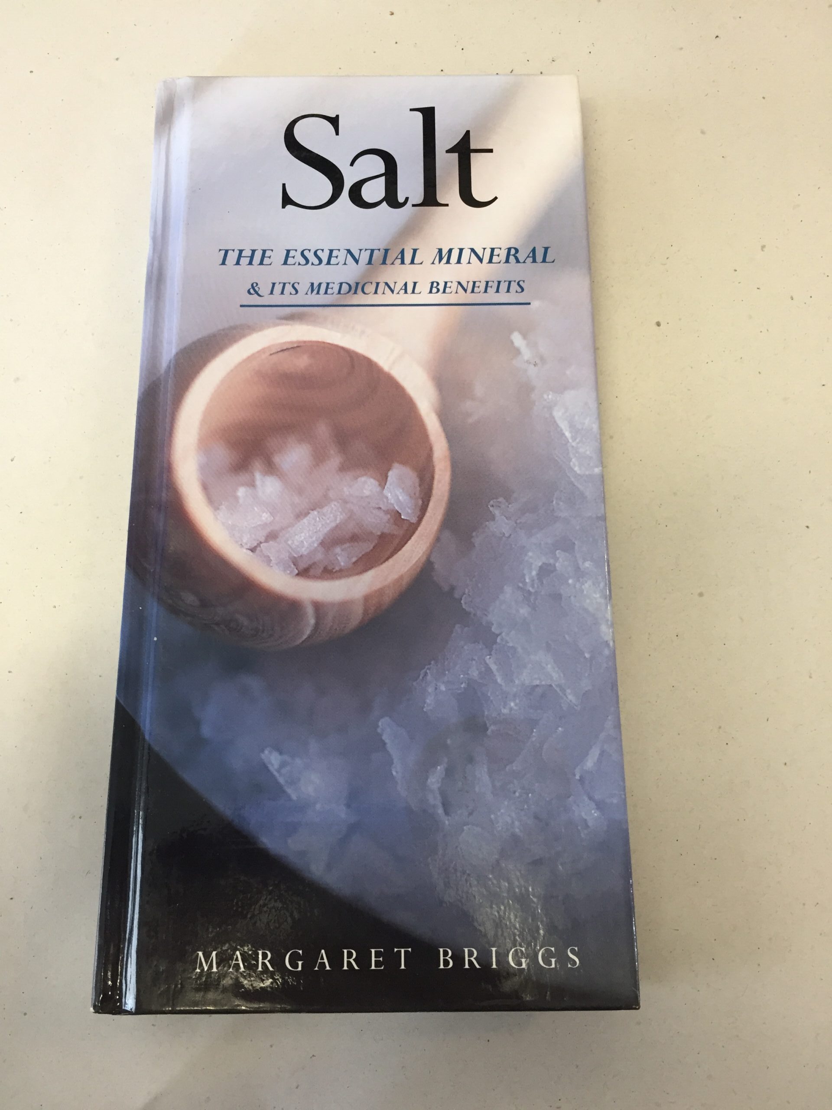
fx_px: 929
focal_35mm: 29
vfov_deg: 61.7
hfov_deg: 48.2
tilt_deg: -76.7
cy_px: 555
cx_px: 416
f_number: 2.2
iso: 100
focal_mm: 4.15
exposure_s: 1/33
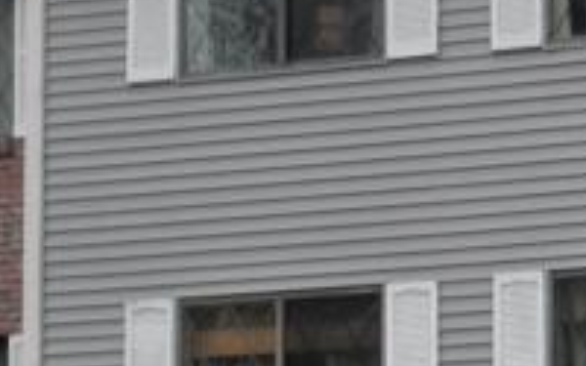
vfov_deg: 5.5
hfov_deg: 8.6
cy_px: 331
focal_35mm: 239
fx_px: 3817
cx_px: 817
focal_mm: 7.9
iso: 80
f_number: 9.6
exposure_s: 1/80
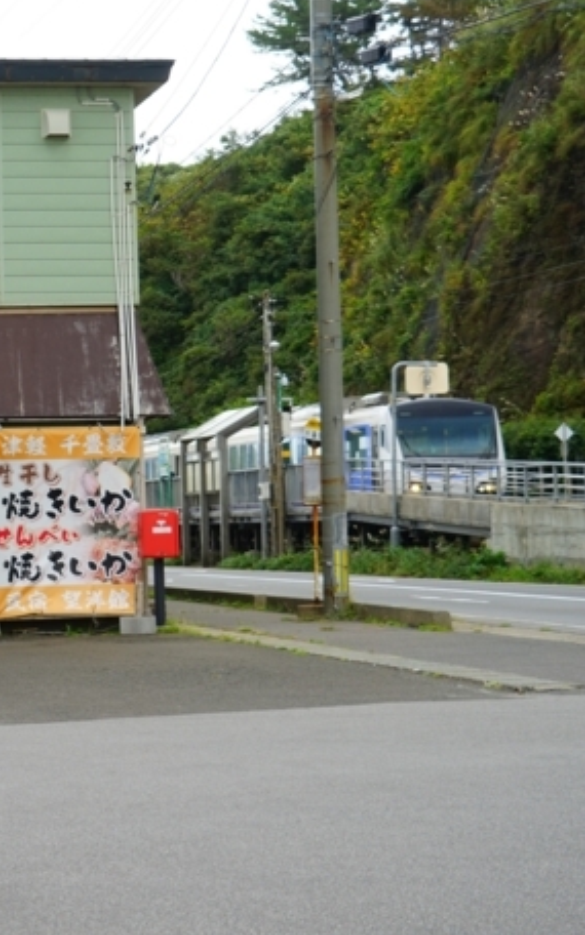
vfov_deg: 24.6
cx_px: -14
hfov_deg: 15.2
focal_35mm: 84
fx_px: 2143
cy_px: 408
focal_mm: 47
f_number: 4.5
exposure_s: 1/60
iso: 160
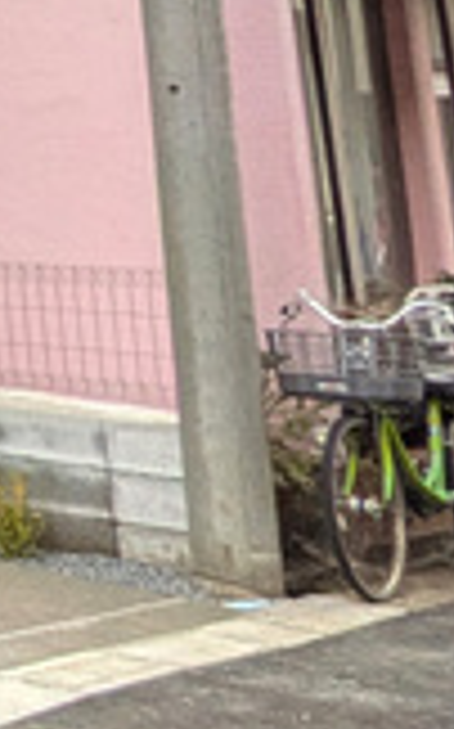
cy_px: -32
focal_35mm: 87
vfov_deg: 22.7
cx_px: -1447
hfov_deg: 7.8
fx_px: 1725
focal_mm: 1.83
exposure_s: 1/917
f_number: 2.2
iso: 51
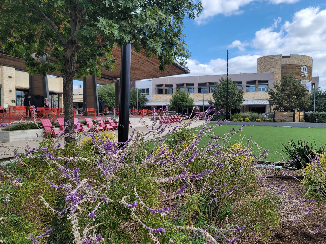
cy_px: 122
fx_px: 235
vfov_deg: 54.9
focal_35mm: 25
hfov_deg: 69.4
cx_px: 163
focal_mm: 7
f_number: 1.8
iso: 20
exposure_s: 1/705
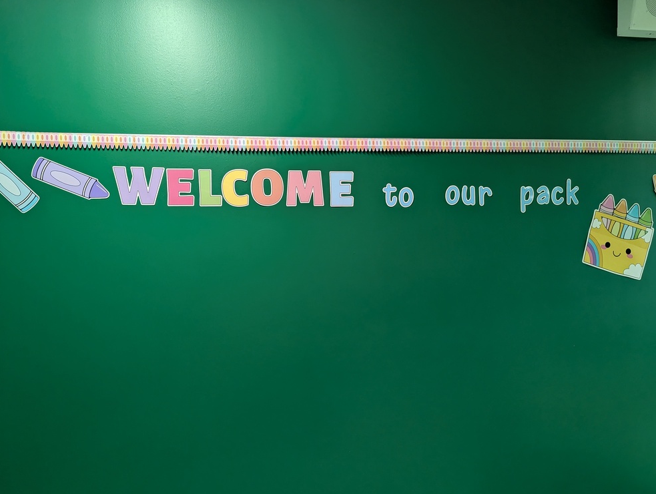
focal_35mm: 25
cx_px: 340
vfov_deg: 55.0
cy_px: 256
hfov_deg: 69.3
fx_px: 474
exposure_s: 1/108
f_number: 1.85
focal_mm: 6.81
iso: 320
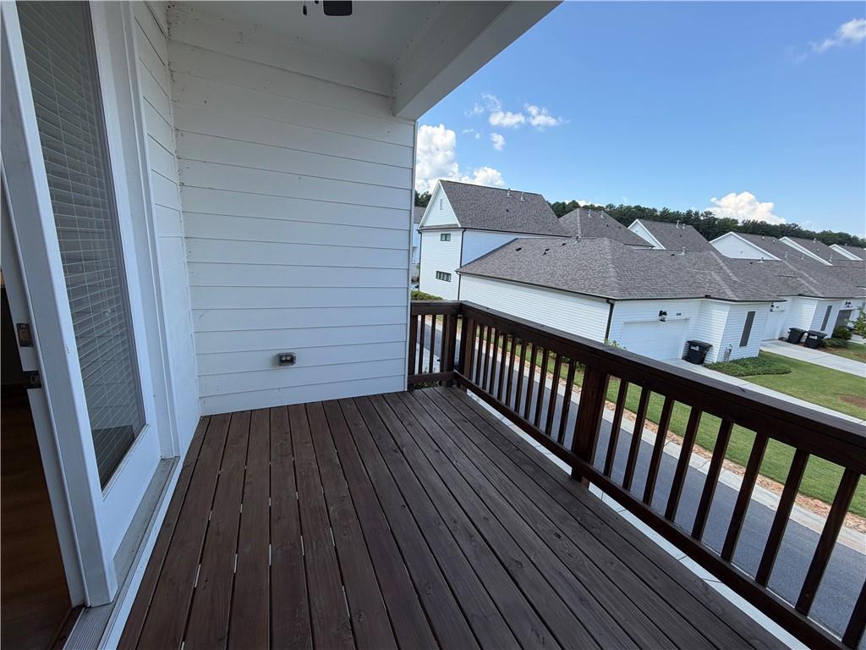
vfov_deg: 85.7
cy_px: 325
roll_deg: -2.3
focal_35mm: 14
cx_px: 433
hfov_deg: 102.1
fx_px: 350
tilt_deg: -11.1
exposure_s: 1/502
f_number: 2.2
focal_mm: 2.22
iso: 50
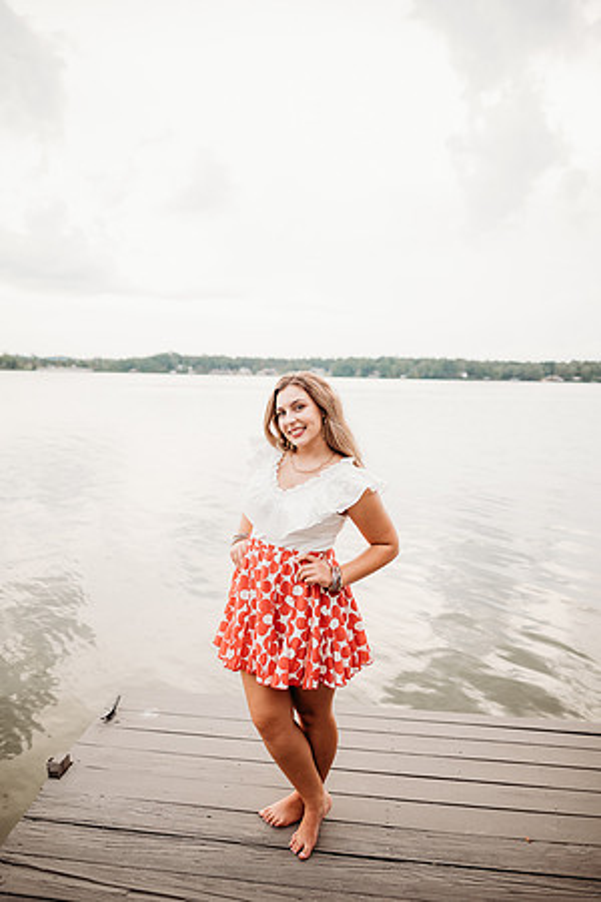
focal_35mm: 24
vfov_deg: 73.7
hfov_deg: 53.1
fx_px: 601
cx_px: 300
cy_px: 451
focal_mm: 24
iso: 200
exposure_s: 1/400
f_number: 2.2
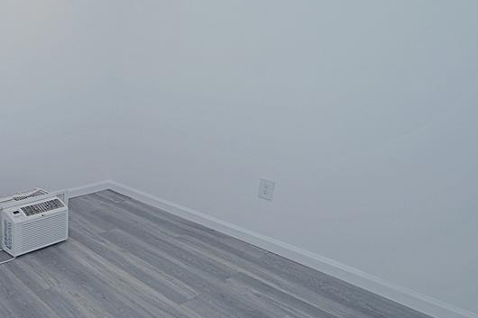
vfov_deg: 44.7
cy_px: 125
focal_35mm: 29
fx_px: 385
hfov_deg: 54.9
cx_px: 43
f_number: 7.1
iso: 400
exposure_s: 1/125
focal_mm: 15
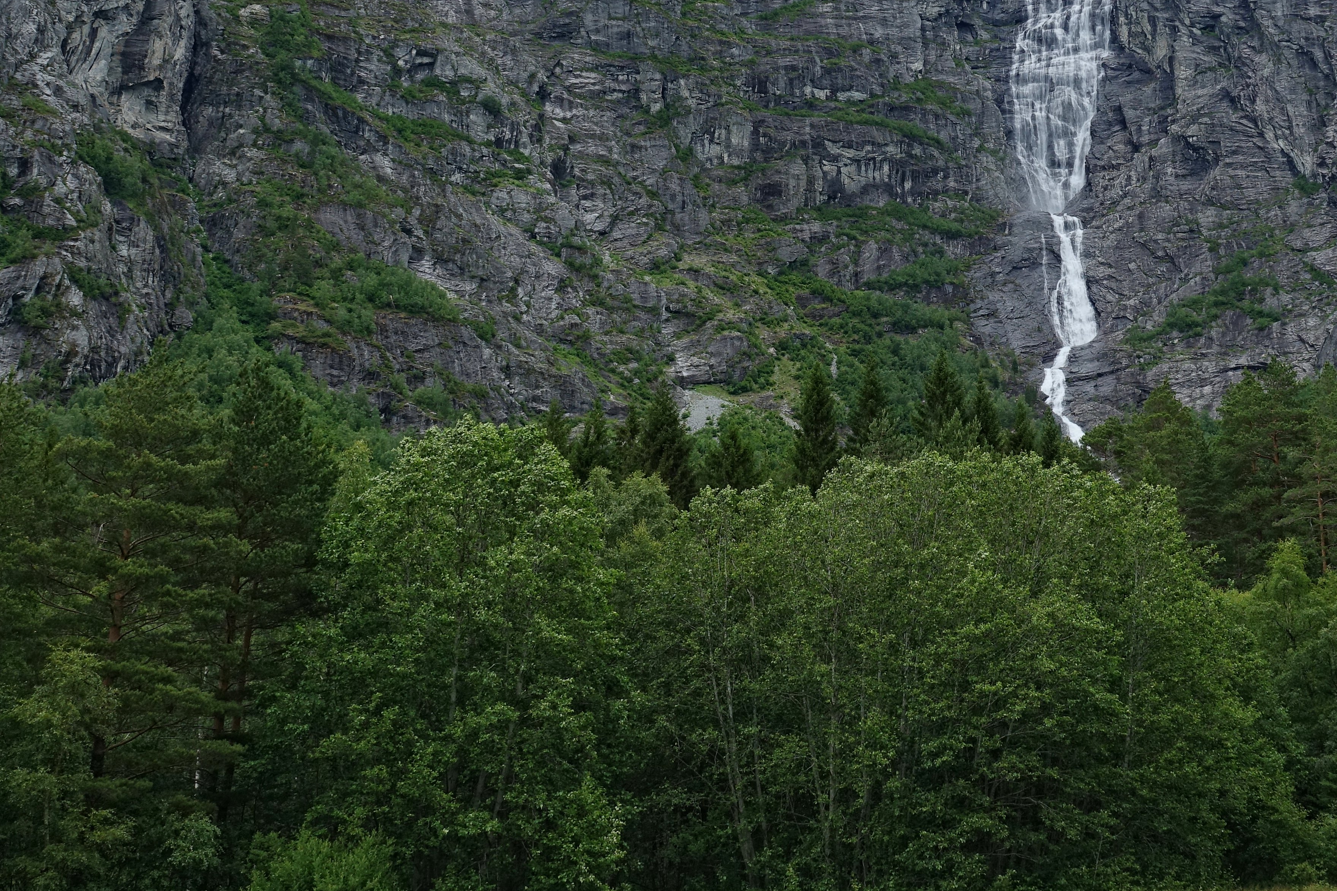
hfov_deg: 43.1
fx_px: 1671
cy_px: 346
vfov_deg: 29.8
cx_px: 868
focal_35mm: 45
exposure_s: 1/400
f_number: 4
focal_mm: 10.59
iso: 100
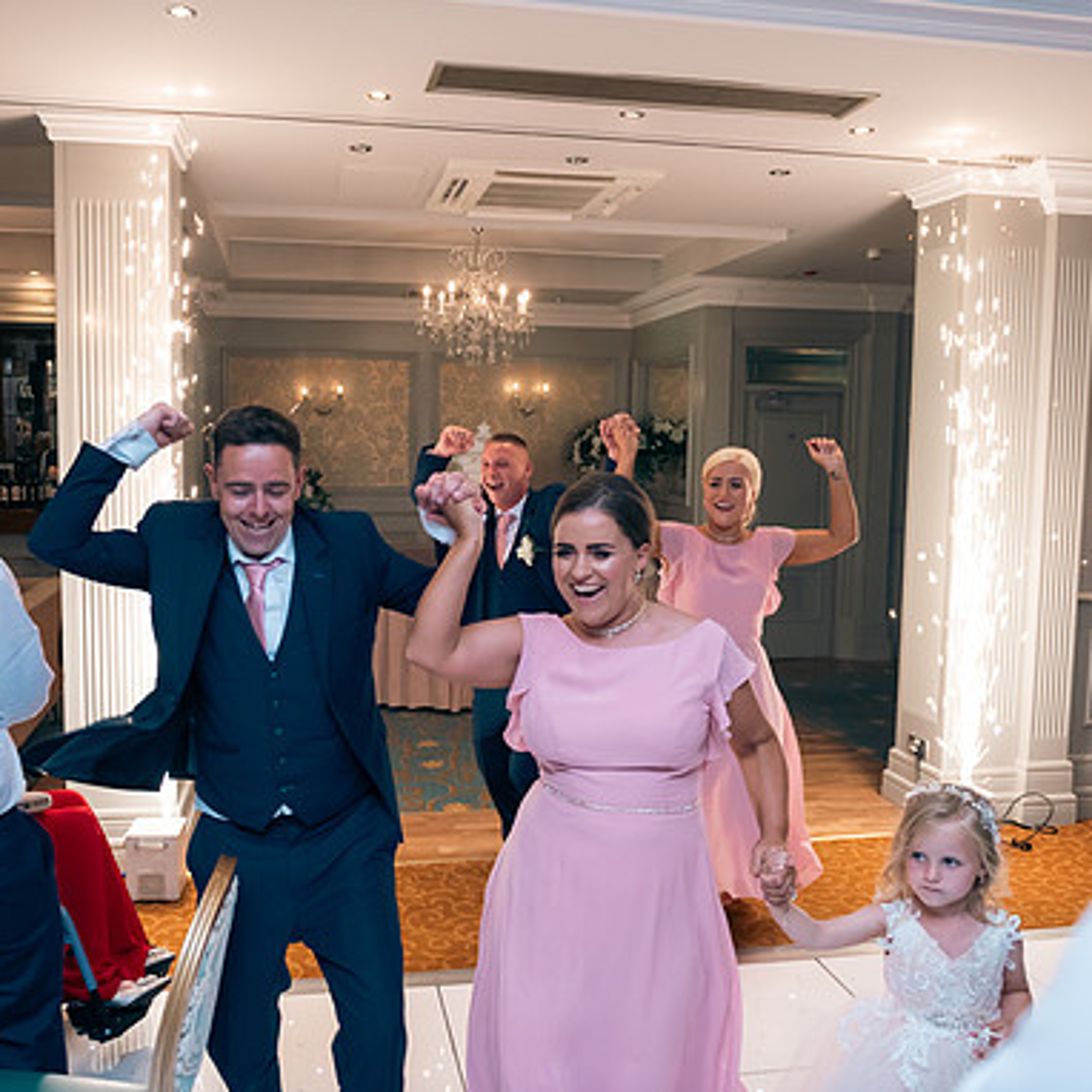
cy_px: 545
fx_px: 1106
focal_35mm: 31
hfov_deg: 52.5
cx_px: 497
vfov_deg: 52.5
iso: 640
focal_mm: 24
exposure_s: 1/160
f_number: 3.5
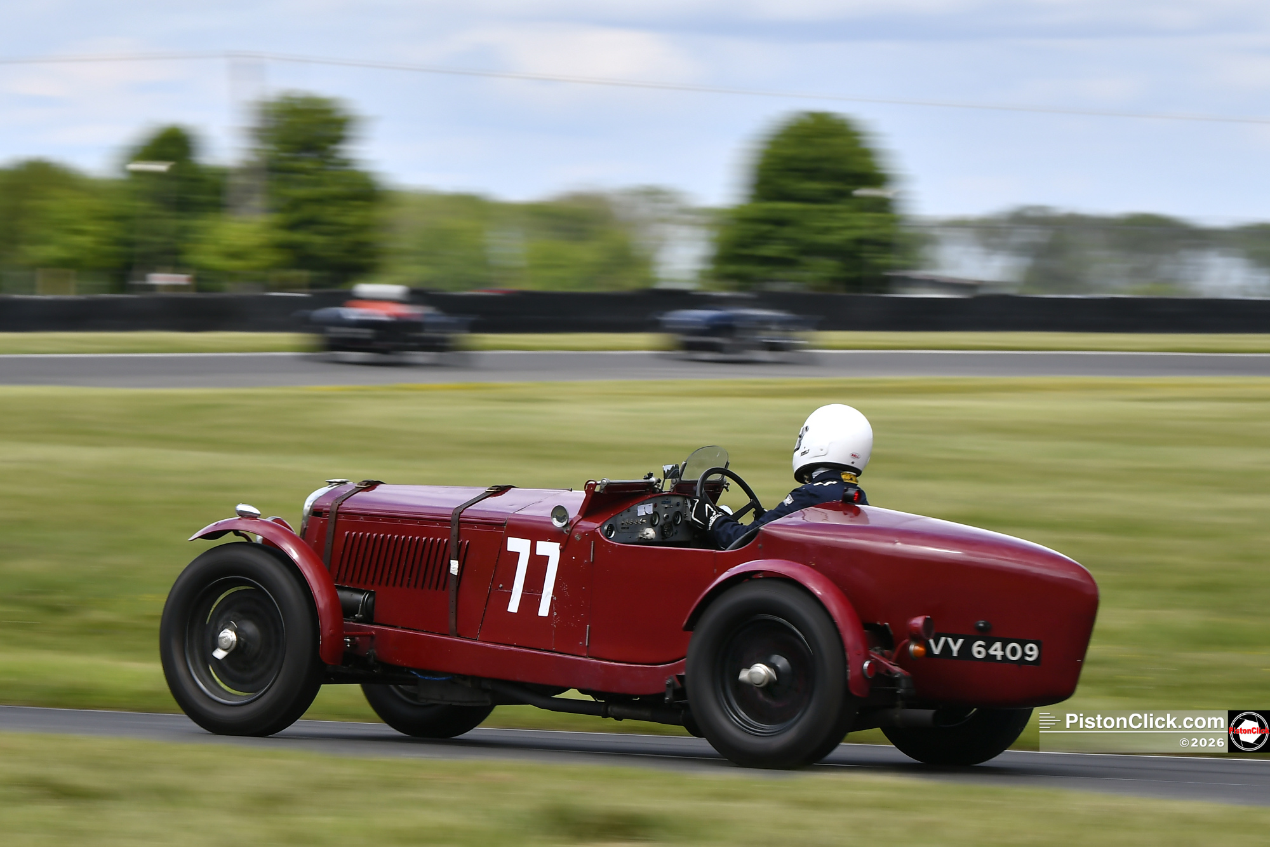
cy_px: 424
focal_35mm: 168
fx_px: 5926
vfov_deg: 8.2
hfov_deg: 12.2
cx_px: 635
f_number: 8
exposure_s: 1/100
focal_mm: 112
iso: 100
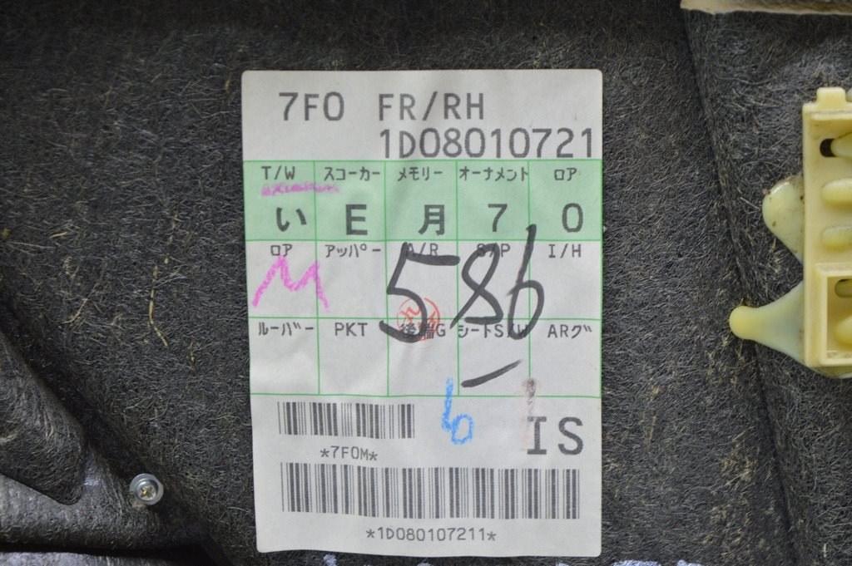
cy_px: 283
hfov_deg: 24.6
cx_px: 426
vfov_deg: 16.5
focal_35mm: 82
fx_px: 1951
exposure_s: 1/20
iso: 400
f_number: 5.6
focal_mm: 55
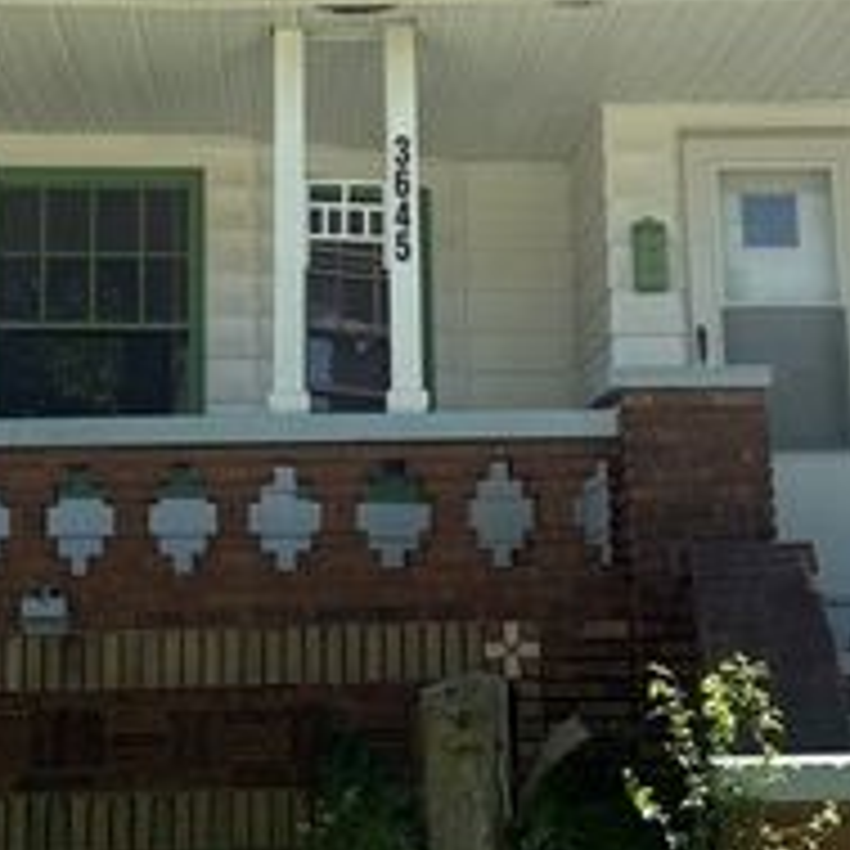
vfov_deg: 22.9
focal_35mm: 75
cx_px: 342
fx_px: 2084
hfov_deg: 23.0
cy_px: 241
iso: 80
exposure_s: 1/1812
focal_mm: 6.76
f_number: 1.78
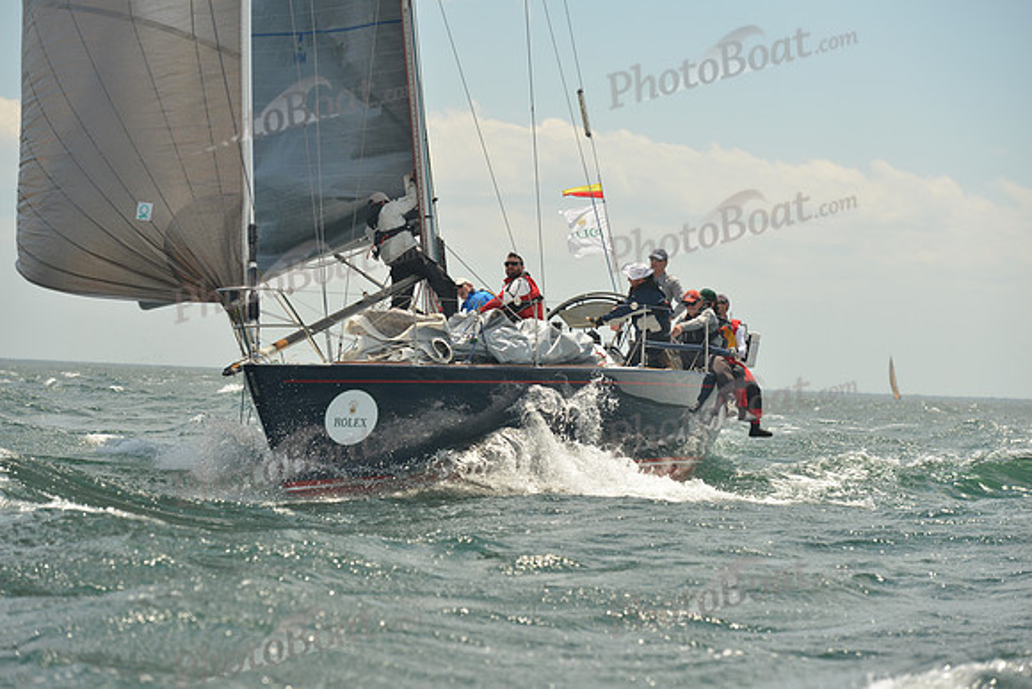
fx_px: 3871
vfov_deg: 10.2
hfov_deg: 15.2
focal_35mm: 135
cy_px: 344
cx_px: 516
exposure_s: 1/800
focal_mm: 135
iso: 400
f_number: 6.3
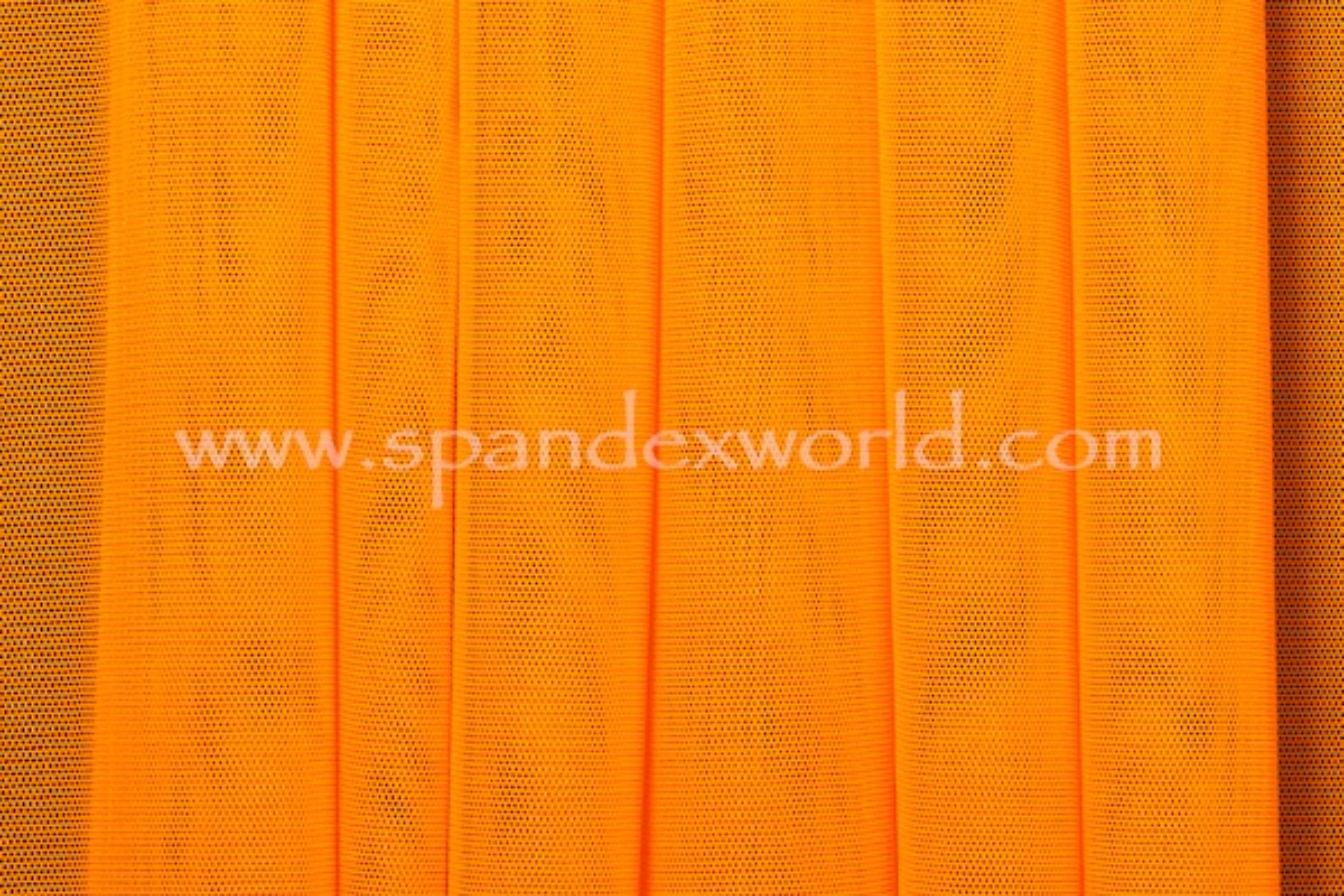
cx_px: 672
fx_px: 5040
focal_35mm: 135
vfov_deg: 10.2
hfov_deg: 15.2
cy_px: 448
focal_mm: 90
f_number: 14
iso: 400
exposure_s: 1/800
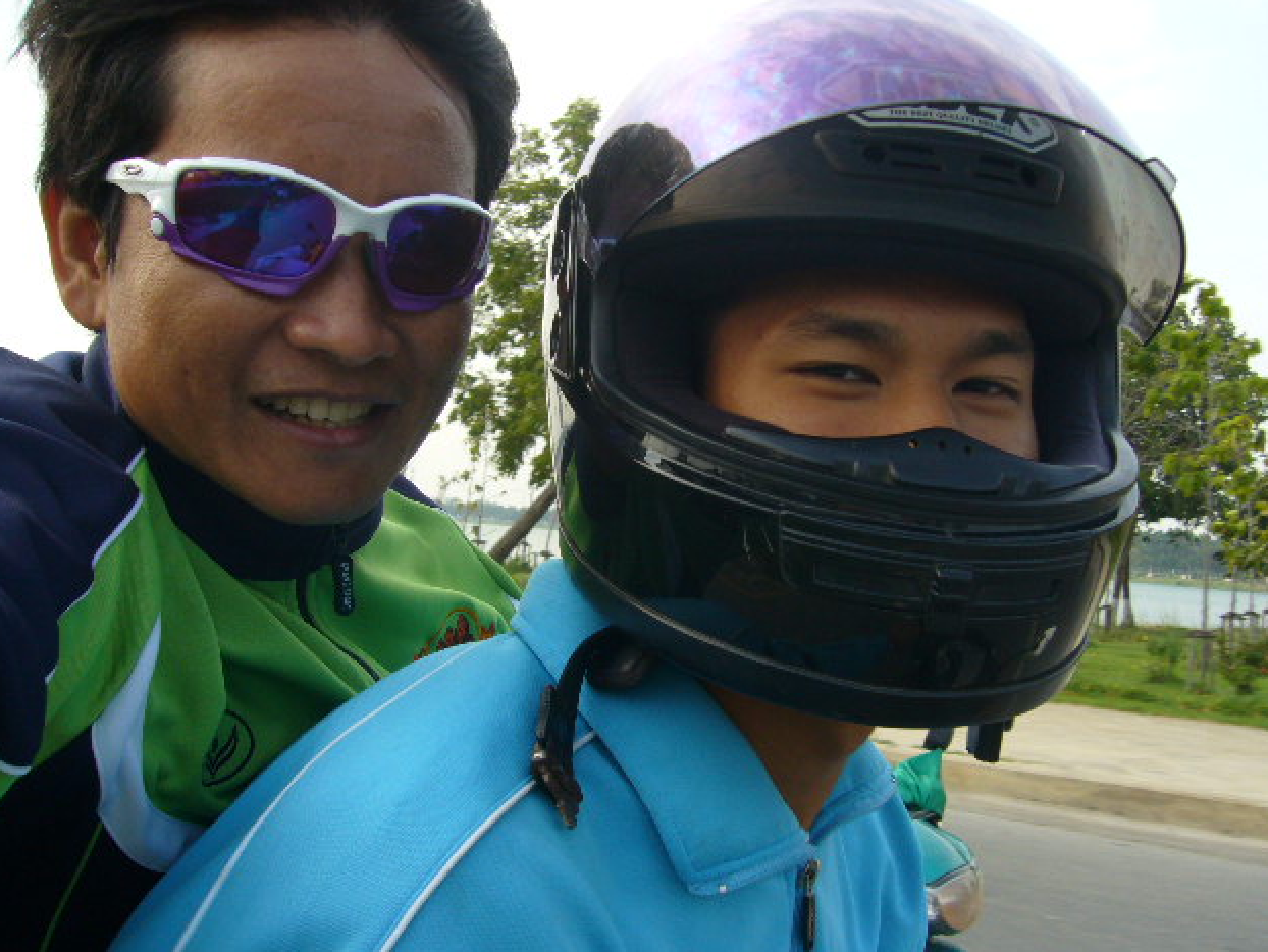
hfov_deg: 51.3
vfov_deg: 39.7
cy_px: 481
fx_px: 1319
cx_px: 642
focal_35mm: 36
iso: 80
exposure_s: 1/160
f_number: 5.6
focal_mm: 5.8
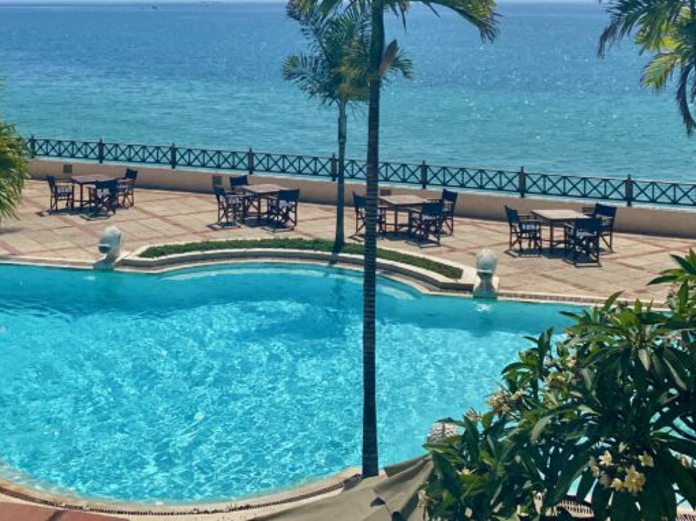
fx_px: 1025
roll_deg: +0.2
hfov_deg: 37.3
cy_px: 11
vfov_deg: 27.1
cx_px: 263
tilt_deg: +0.5
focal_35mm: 51
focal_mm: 4.25
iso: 32
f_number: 1.8
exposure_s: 1/6410
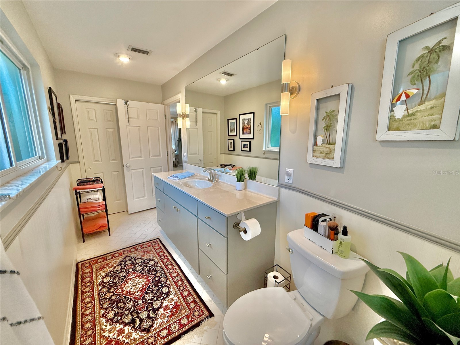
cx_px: 230
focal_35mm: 14
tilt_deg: -7.8
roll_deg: -0.9
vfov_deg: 85.7
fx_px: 186
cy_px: 172
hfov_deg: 102.1
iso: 160
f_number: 2.2
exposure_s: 1/120
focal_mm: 2.22
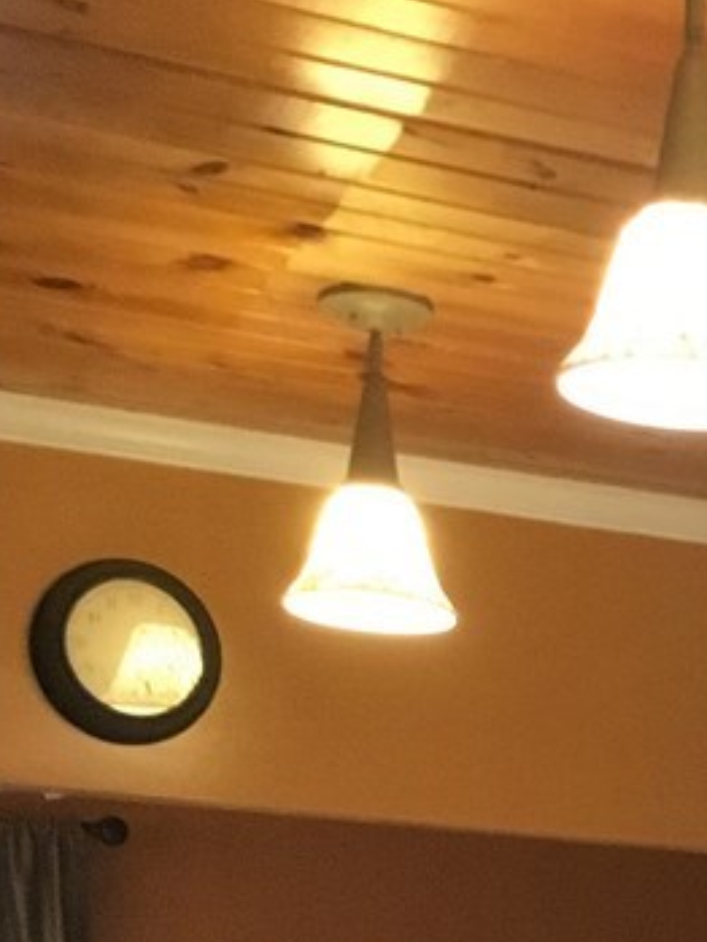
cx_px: 1009
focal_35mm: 91
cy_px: 1239
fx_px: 2477
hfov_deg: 15.2
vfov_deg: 19.7
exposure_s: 1/15
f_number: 2.4
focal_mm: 3.3
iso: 250
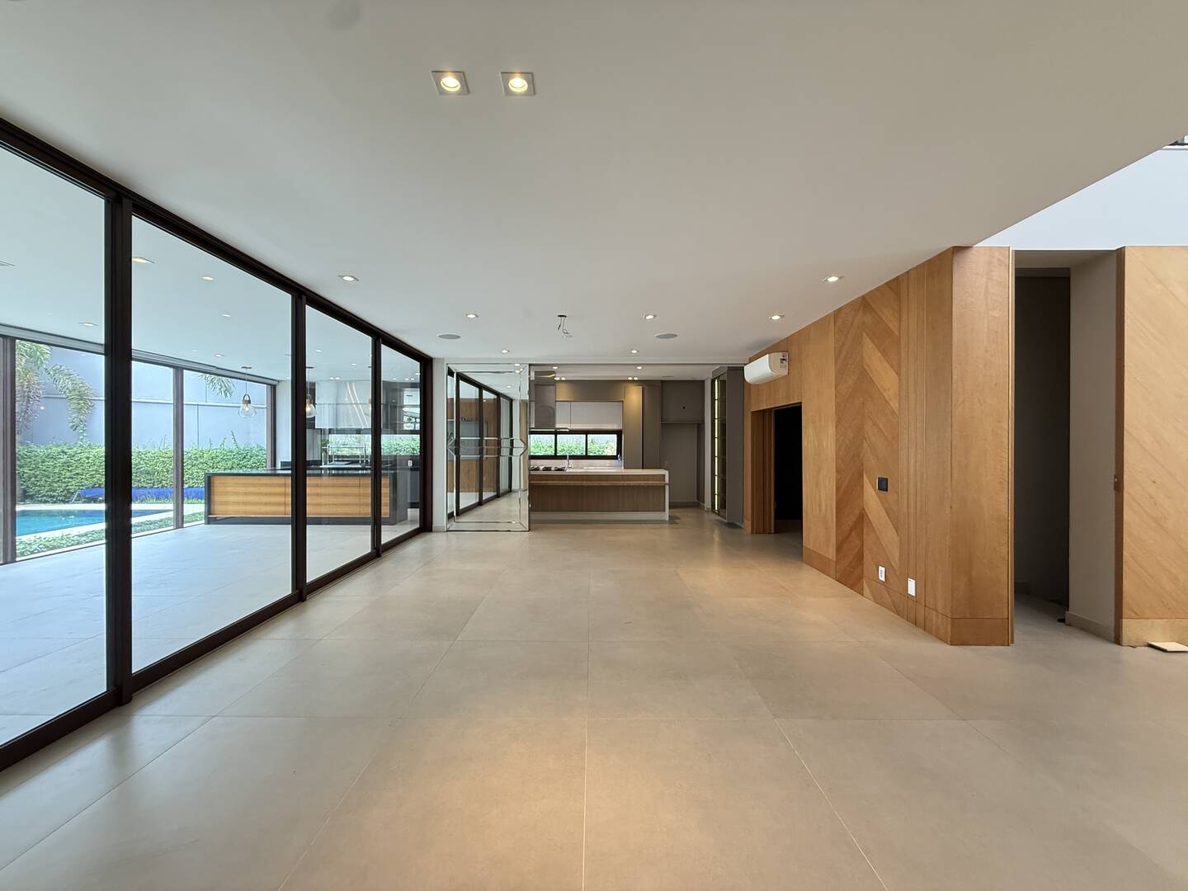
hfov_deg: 102.1
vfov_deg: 85.7
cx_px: 594
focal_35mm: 14
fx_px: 480
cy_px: 446
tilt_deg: +0.5
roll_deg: -0.4
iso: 250
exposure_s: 1/120
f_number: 2.2
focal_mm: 2.22
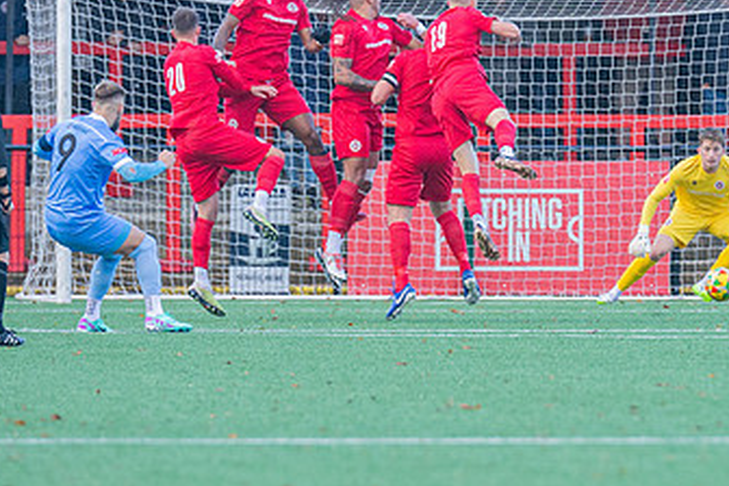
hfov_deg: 2.9
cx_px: 579
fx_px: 14417
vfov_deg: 1.9
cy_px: 112
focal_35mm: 712
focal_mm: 270
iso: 2000
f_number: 4
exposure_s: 1/1000
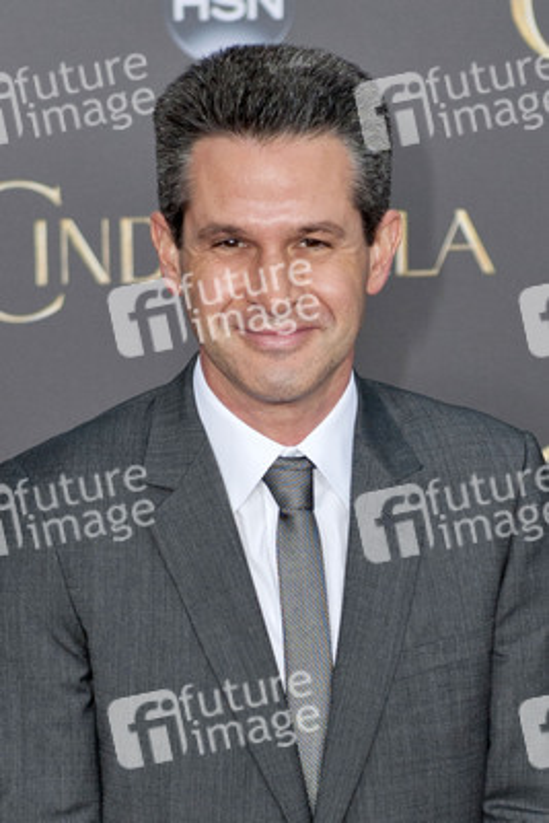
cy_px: 412
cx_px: 274
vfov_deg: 28.8
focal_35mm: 70
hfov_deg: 19.5
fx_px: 1600
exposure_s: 1/400
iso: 400
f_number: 4
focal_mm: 70
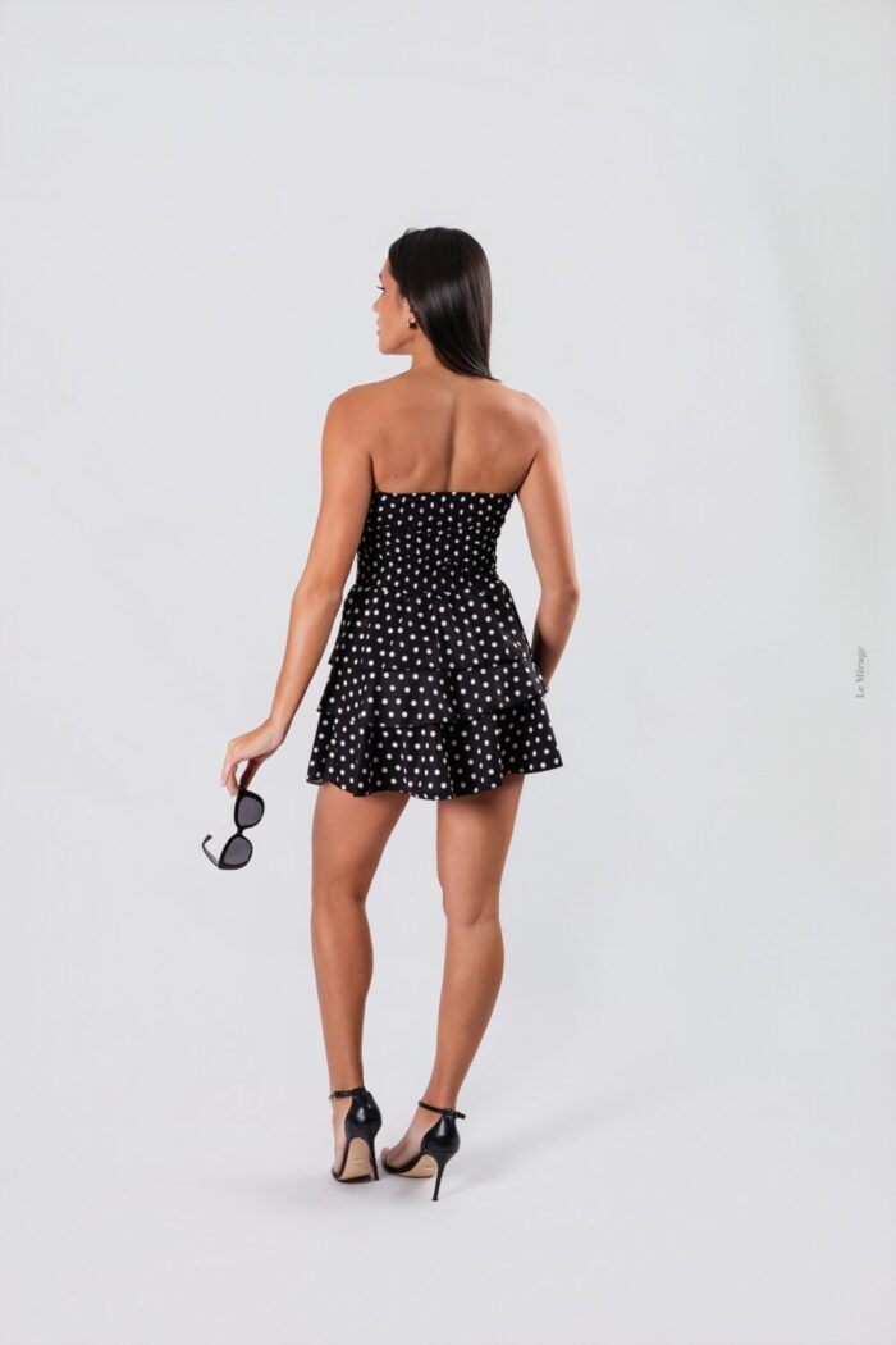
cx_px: 448
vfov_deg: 42.7
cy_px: 672
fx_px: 1717
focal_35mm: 46
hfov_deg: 29.2
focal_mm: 30.7
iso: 160
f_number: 2.8
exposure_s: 1/320
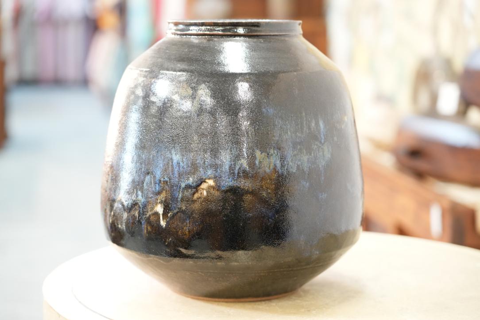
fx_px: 1093
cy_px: 160
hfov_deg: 24.8
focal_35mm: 82
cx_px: 240
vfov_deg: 16.7
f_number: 4
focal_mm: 82
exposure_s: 1/100
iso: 5000
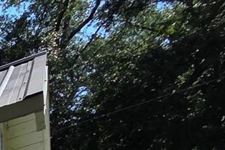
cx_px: -435
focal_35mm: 88
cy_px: 434
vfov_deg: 11.0
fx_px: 550
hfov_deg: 11.9
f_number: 2.2
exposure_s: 1/1879
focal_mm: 2.2
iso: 50
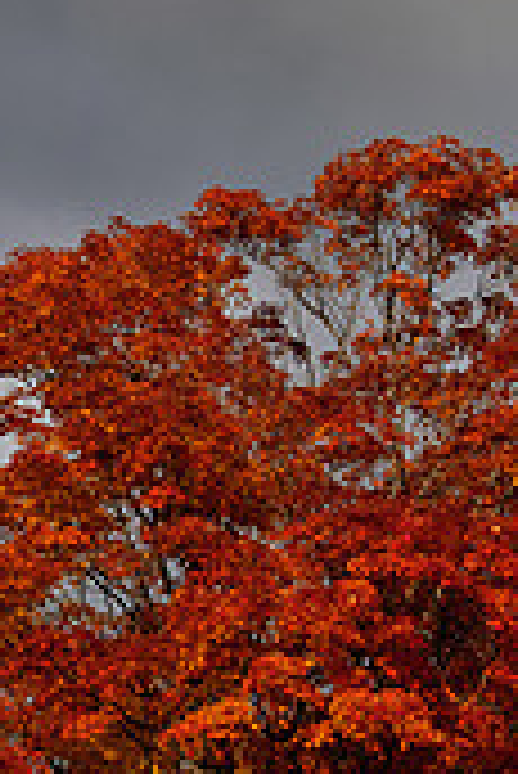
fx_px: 3797
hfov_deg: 7.8
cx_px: 47
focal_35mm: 176
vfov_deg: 11.6
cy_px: 562
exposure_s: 1/125
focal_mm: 45
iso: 100
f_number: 11
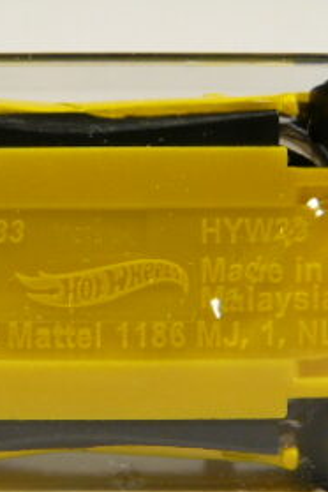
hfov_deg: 17.9
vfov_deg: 26.6
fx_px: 1039
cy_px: 182
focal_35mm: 76
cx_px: 125
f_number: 2.8
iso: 100
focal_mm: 4.6
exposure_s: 1/60
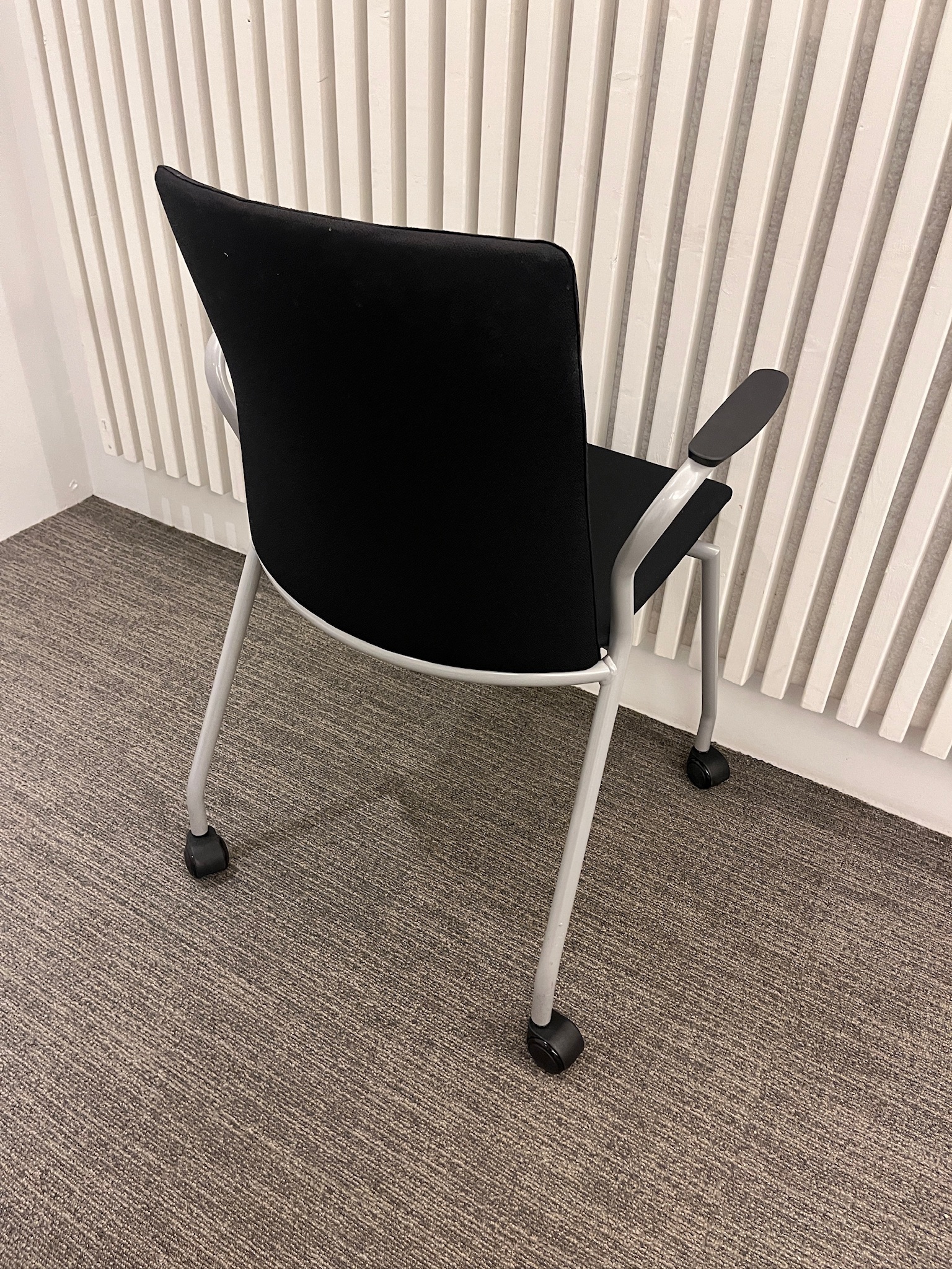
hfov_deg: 53.1
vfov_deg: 67.3
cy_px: 634
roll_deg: -1.9
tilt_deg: -37.9
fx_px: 953
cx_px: 476
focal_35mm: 26
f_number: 1.6
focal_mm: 5.1
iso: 320
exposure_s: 1/50
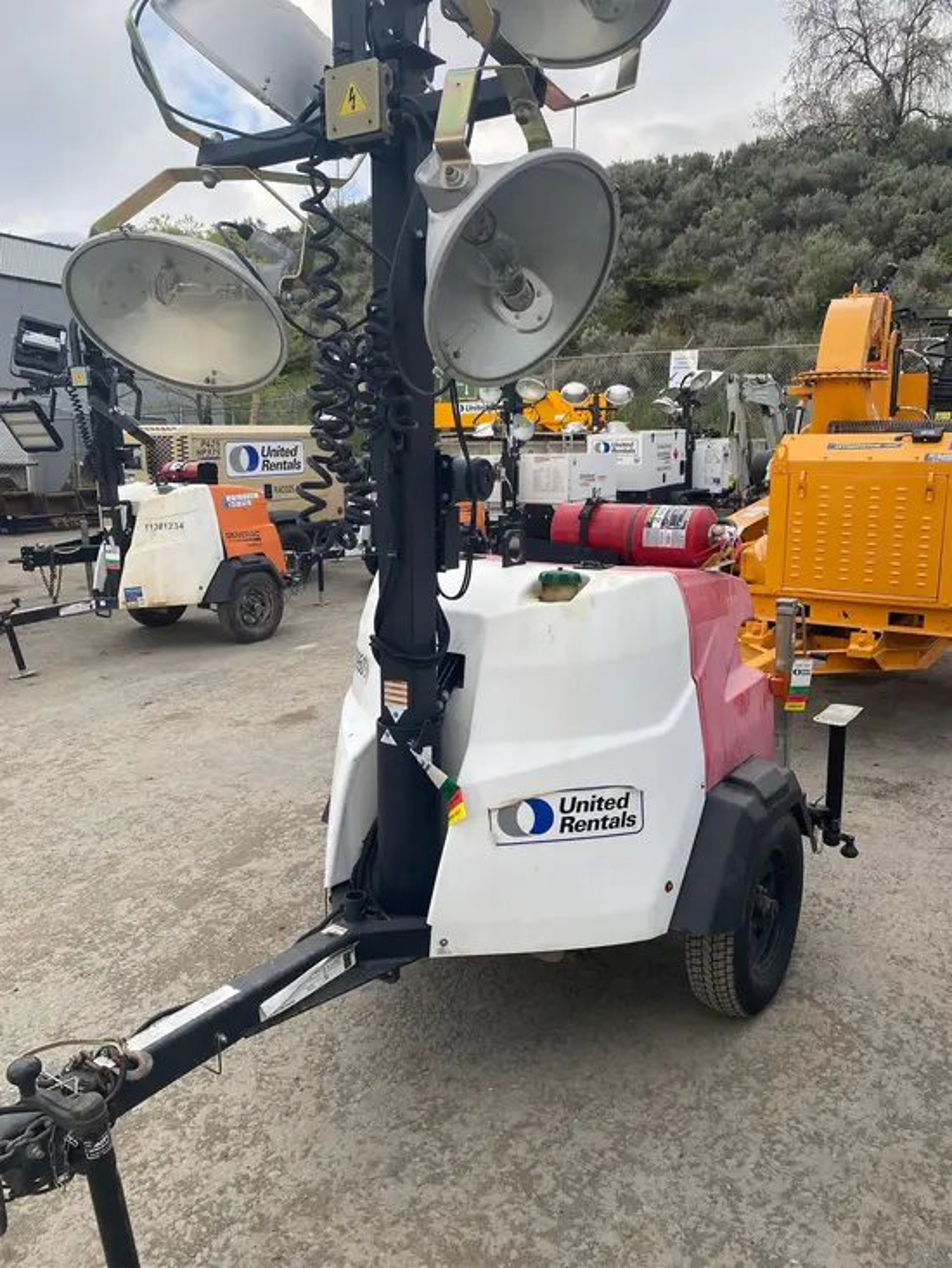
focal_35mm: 26
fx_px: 953
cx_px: 476
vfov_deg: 67.3
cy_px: 634
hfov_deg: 53.1
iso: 32
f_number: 1.8
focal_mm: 4.25
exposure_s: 1/398
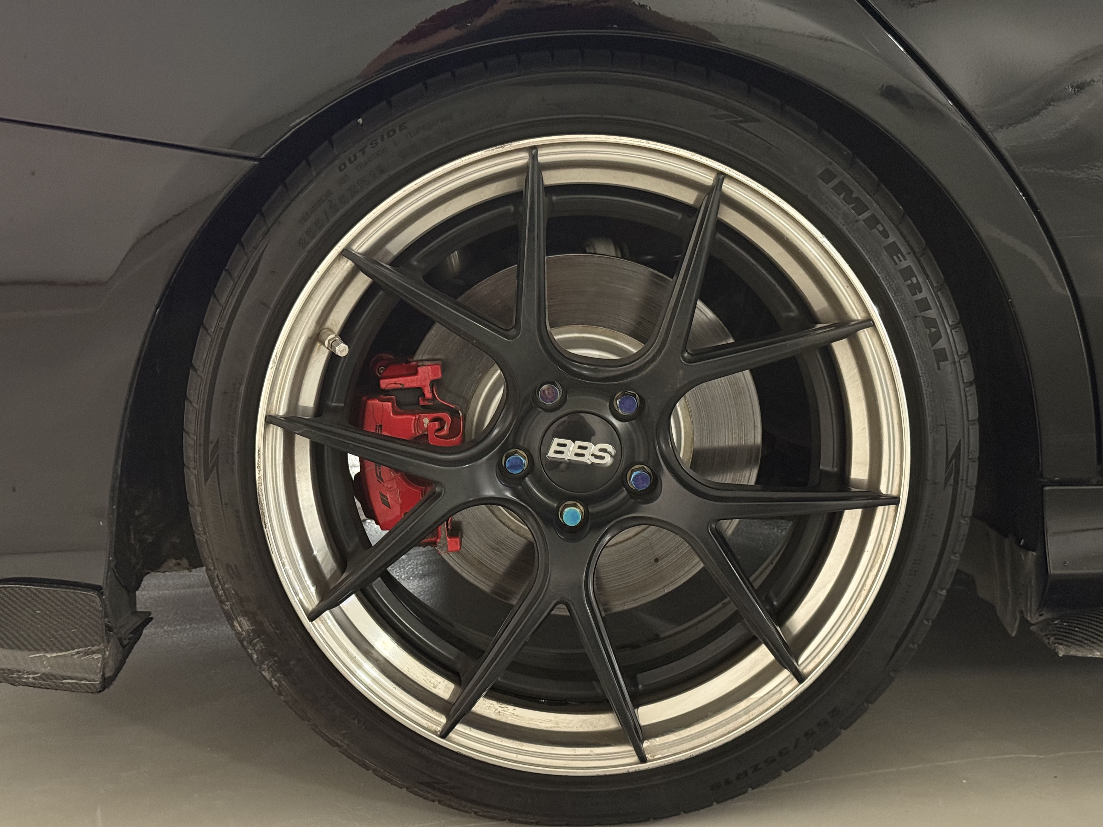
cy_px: 414
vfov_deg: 30.3
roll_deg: +2.9
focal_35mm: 48
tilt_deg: -13.3
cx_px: 552
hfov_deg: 39.7
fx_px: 1529
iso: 640
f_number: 1.78
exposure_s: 1/20
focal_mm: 6.76
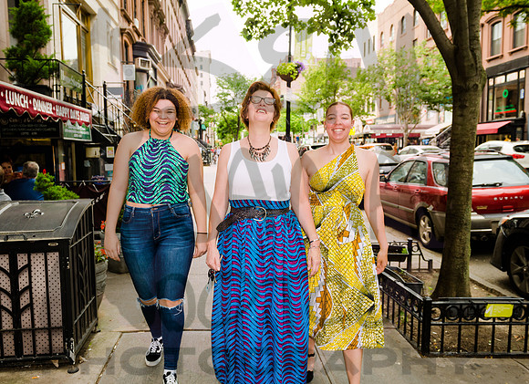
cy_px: 195
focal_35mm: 30
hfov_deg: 60.7
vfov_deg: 46.1
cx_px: 251
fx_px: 451
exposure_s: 1/320
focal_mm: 24
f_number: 5
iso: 250
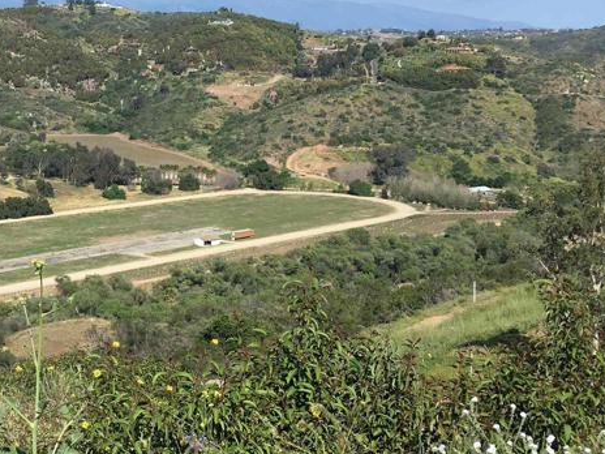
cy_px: 164
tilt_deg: -4.9
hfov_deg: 29.8
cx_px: 162
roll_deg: +1.0
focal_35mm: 64
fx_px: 1119
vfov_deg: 22.9
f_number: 2.2
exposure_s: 1/1508
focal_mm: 4.15
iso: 25
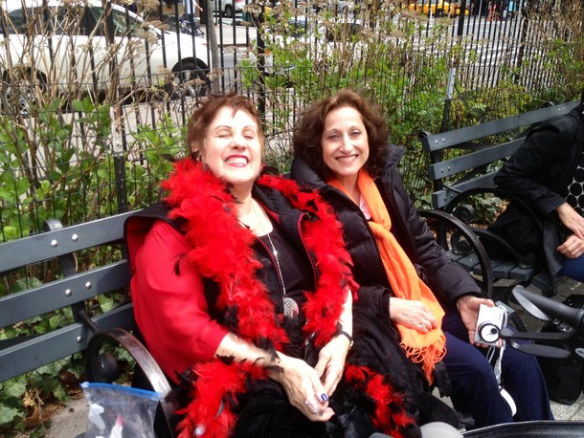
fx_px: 591
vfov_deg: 40.7
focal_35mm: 35
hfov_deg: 52.6
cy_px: 219
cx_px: 292
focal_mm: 4.28
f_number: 2.4
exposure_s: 1/525
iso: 50
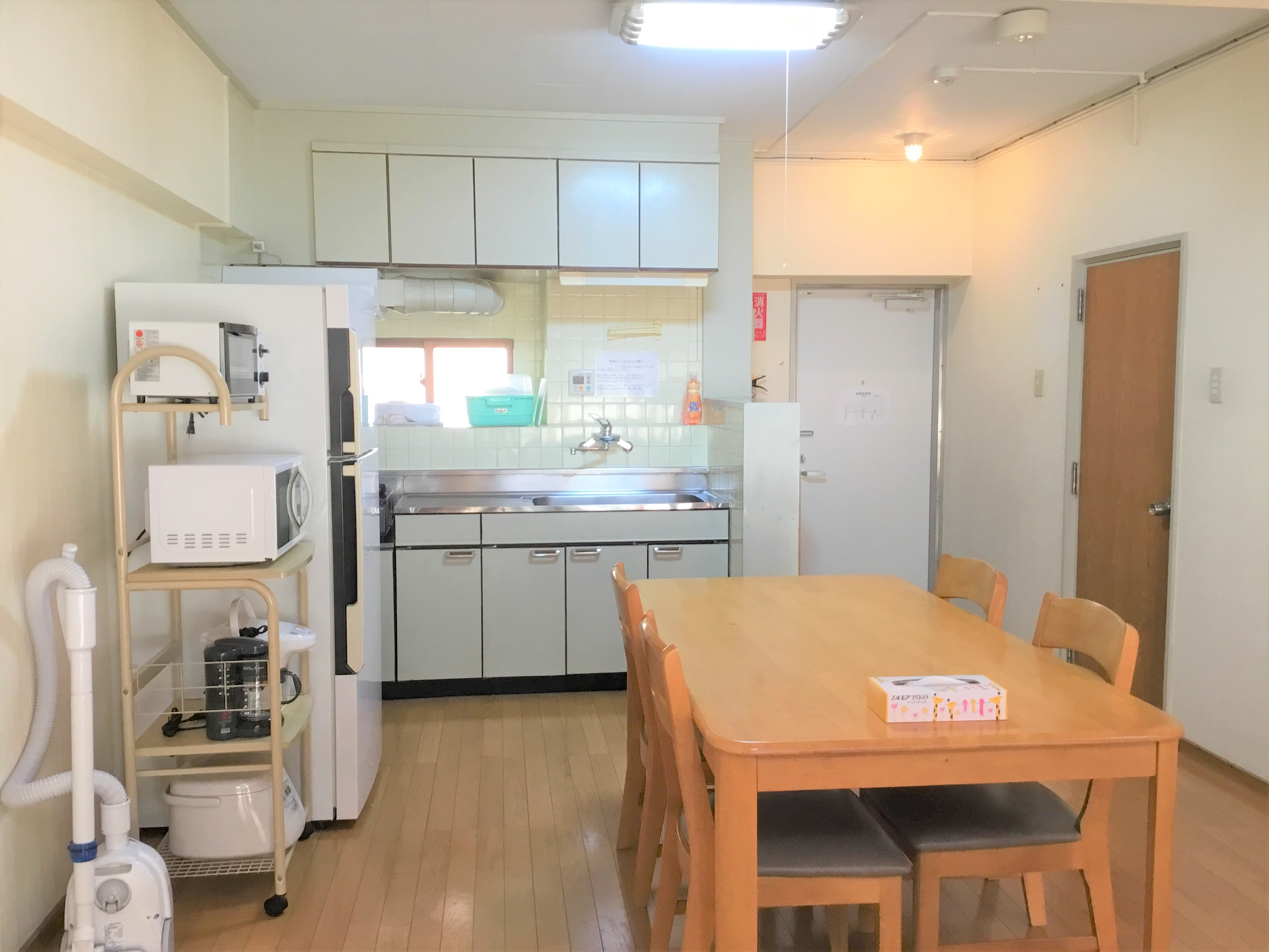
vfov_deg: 45.4
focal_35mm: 31
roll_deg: +0.9
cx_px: 634
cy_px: 476
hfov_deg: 58.4
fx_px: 1136
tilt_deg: -3.6
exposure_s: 1/30
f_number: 2.4
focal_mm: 3.3
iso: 64
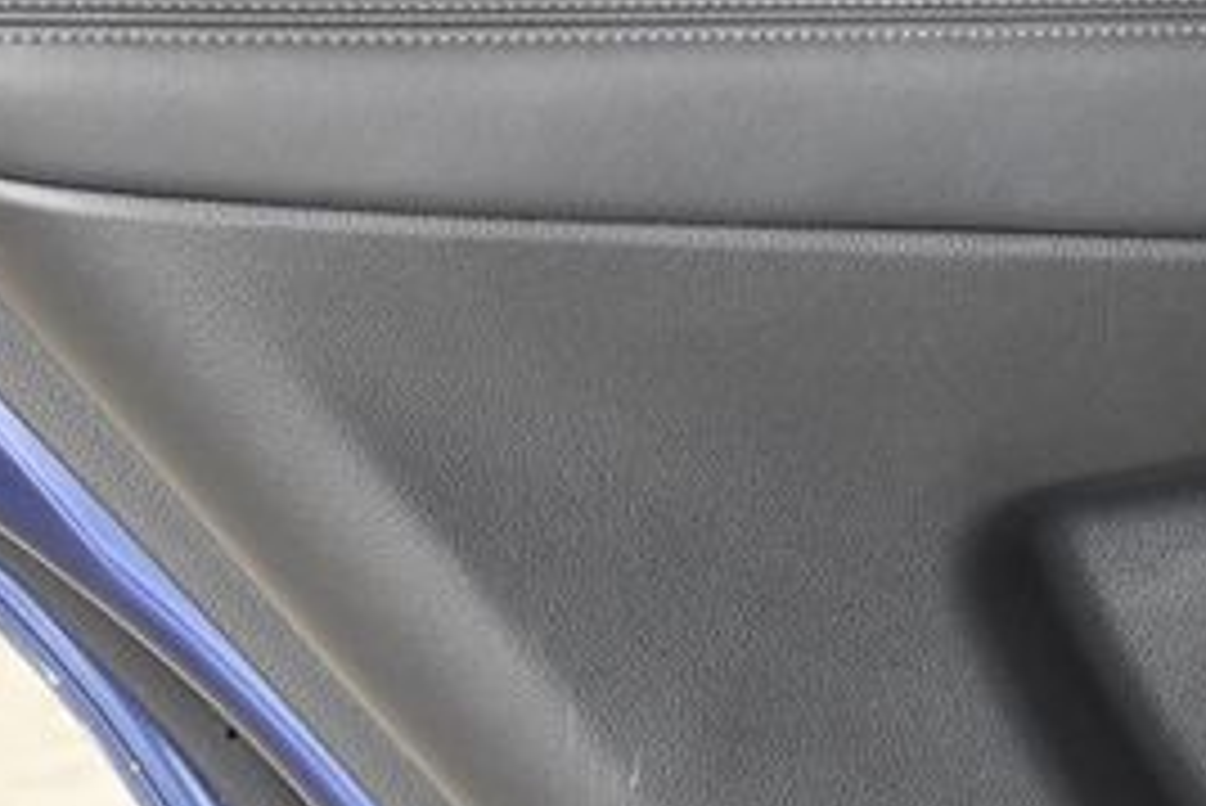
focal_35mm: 160
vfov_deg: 8.5
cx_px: 1048
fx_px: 5363
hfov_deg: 12.7
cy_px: -65
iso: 2500
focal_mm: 45
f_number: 4.5
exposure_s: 1/250
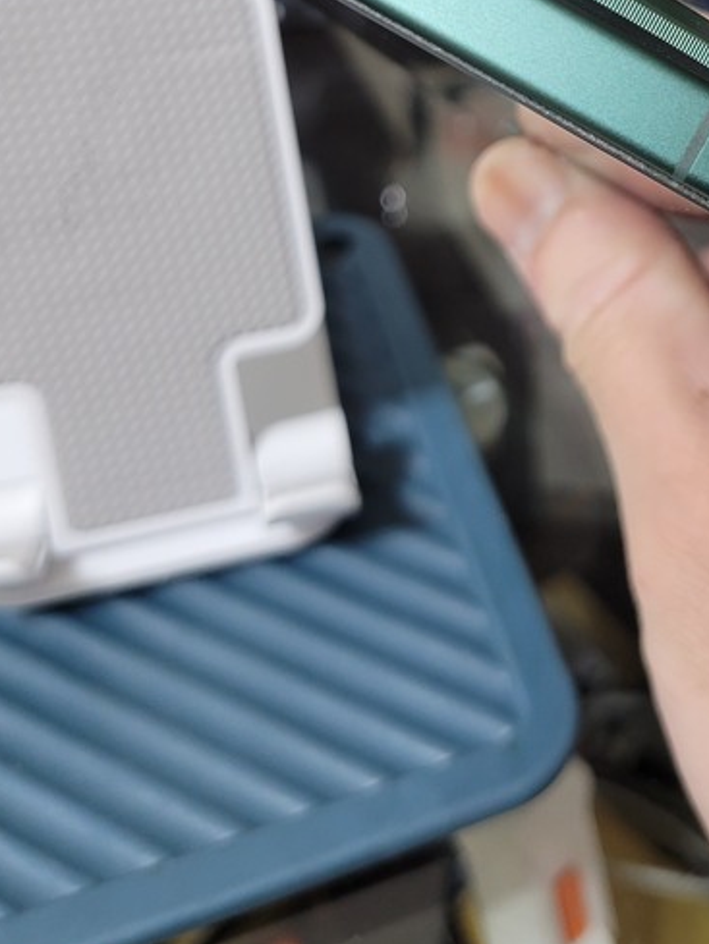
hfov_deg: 27.5
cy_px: 42
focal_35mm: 51
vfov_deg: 34.7
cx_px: 641
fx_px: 1392
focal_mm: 5.4
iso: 160
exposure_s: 1/40
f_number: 1.8
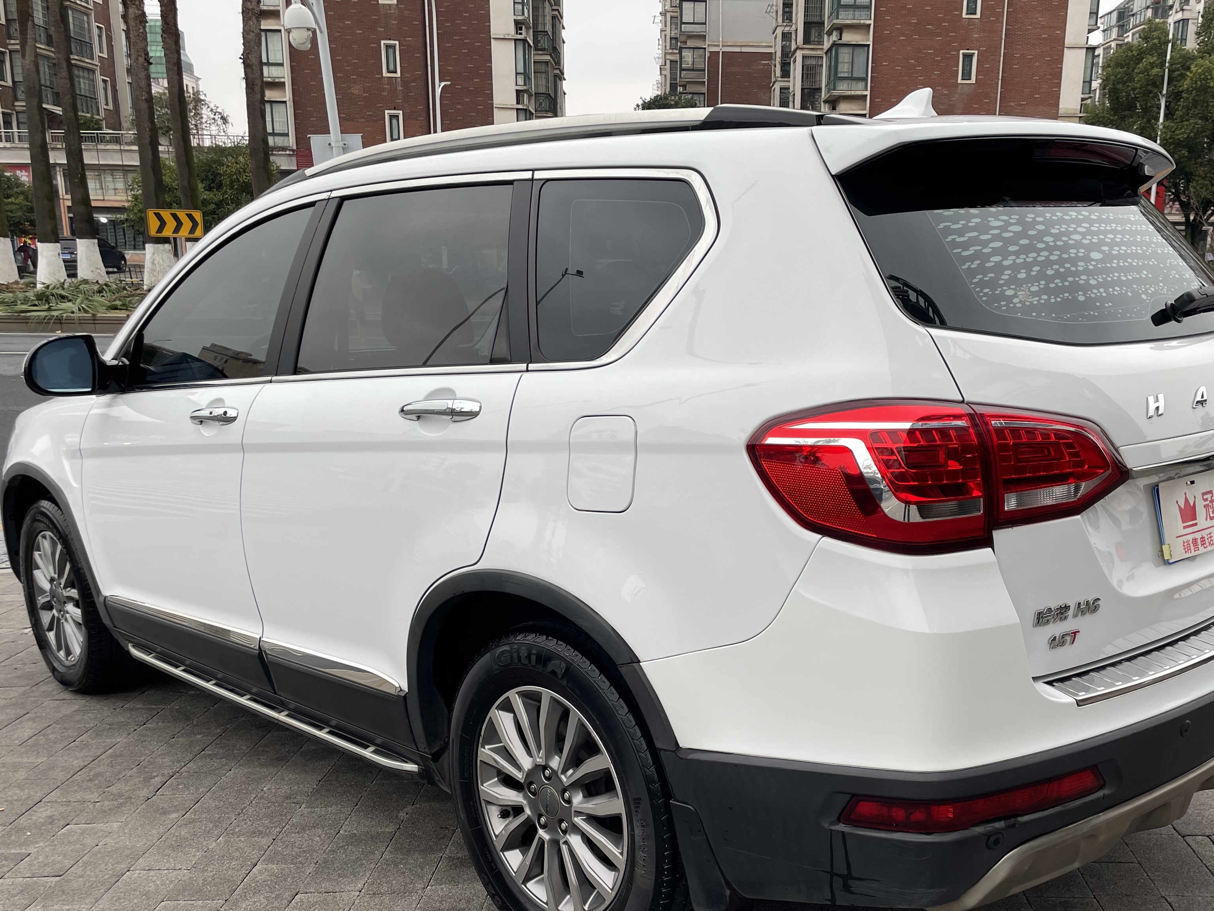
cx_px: 684
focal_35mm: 34
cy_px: 555
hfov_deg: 53.8
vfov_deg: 41.6
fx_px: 1192
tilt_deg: -15.0
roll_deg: -0.3
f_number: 1.6
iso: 32
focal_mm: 4.2
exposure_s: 1/121
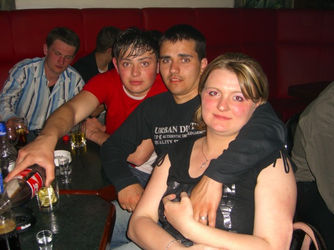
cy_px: 125
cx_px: 167
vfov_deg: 37.7
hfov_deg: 49.0
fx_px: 367
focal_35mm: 38
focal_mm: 7.9
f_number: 2.8
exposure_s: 1/60
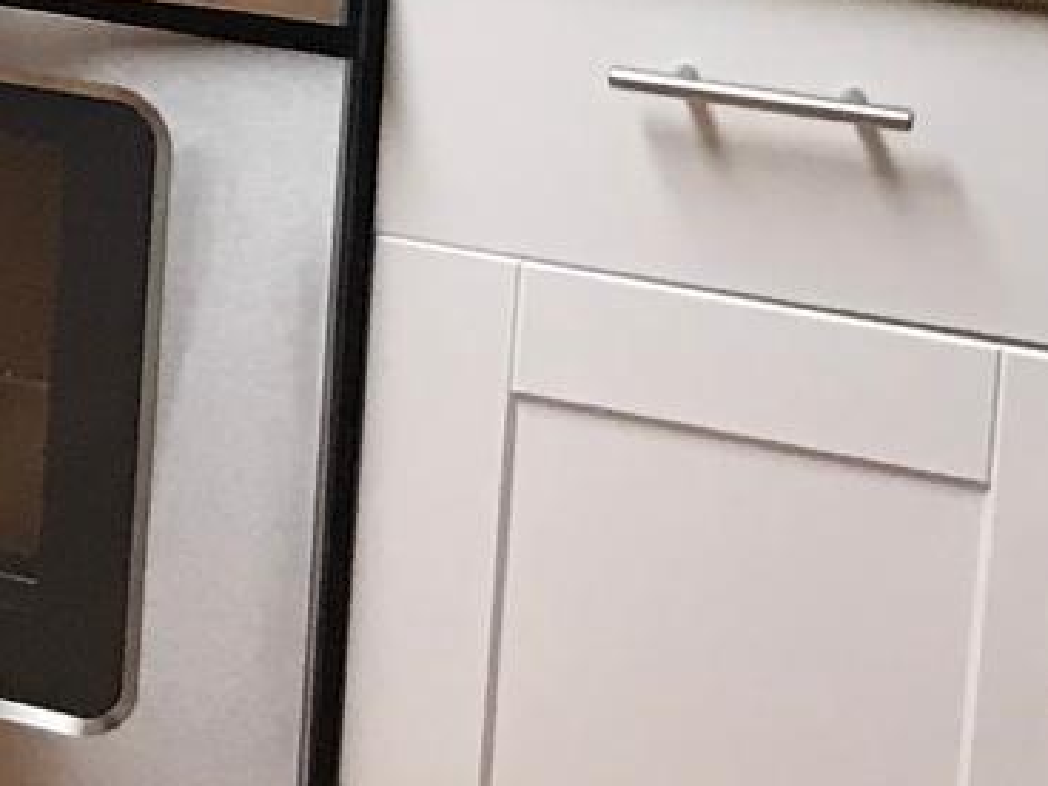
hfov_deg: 10.3
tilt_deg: -8.2
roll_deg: +0.9
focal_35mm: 156
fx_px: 4723
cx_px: -1780
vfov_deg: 9.1
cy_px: -558
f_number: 1.8
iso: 25
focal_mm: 3.99
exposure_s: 1/30
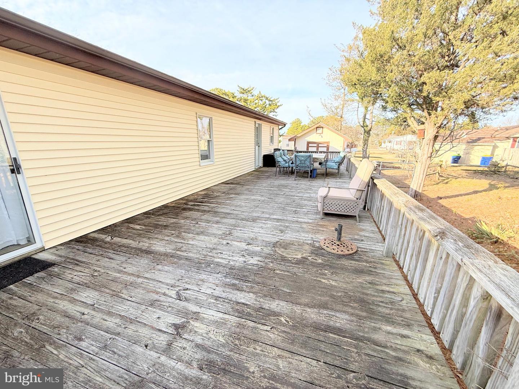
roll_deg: -0.5
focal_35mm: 14
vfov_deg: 85.7
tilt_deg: -12.7
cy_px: 194
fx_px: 210
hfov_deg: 102.1
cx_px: 260
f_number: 2.2
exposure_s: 1/388
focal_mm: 2.22
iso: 64
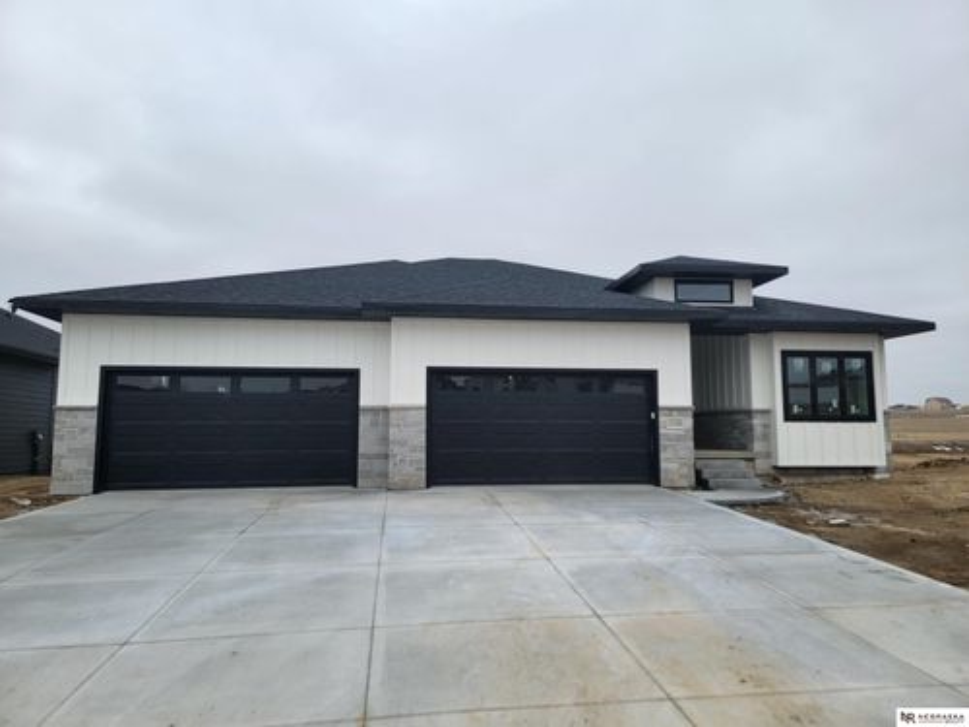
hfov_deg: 71.6
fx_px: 672
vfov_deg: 56.8
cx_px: 484
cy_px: 364
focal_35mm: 24
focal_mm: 6.7
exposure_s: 1/832
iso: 16
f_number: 1.8
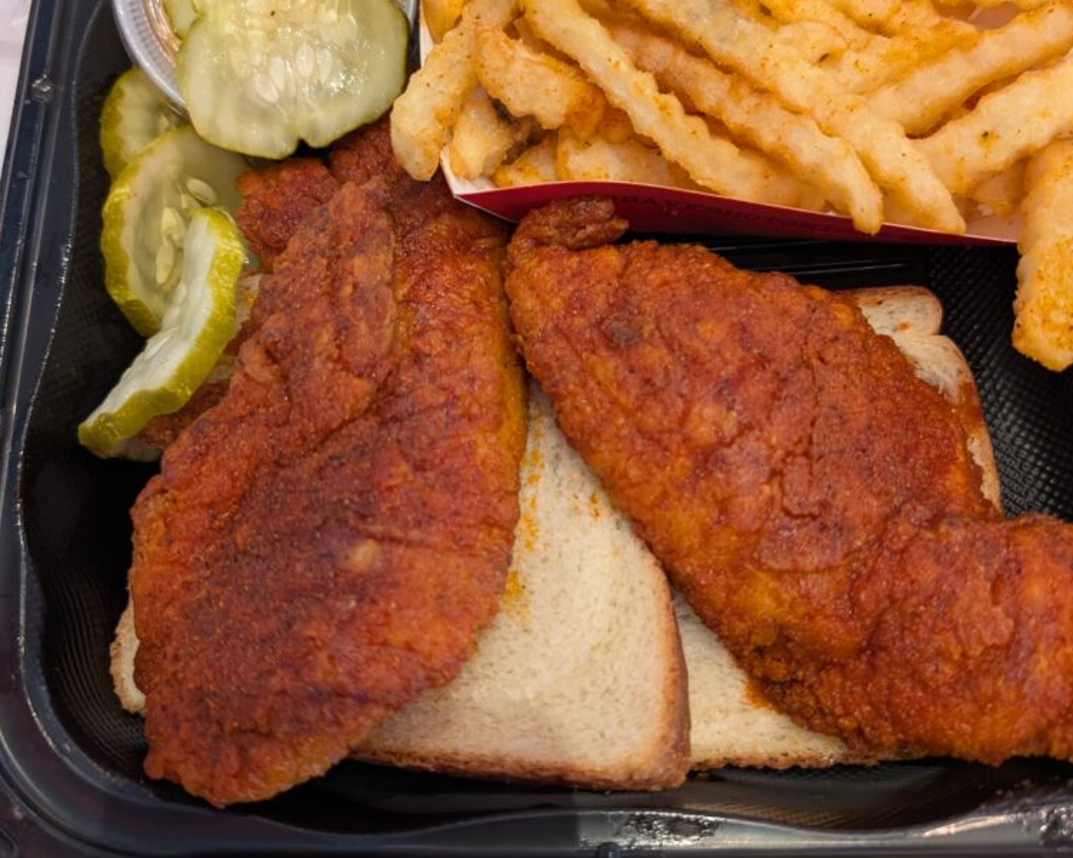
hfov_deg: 55.7
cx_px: 548
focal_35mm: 32
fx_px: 1016
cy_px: 393
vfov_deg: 45.8
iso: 659
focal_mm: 6.9
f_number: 1.68
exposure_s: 1/120
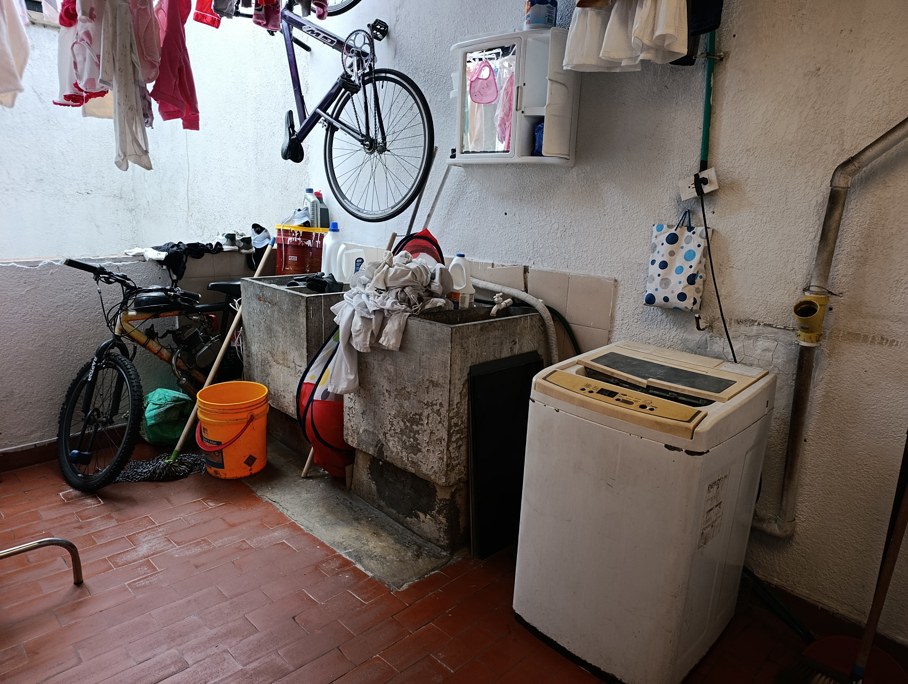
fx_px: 604
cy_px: 342
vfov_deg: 59.0
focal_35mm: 23
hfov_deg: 73.8
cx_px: 454
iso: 752
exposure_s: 1/120
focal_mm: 6.11
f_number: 1.65
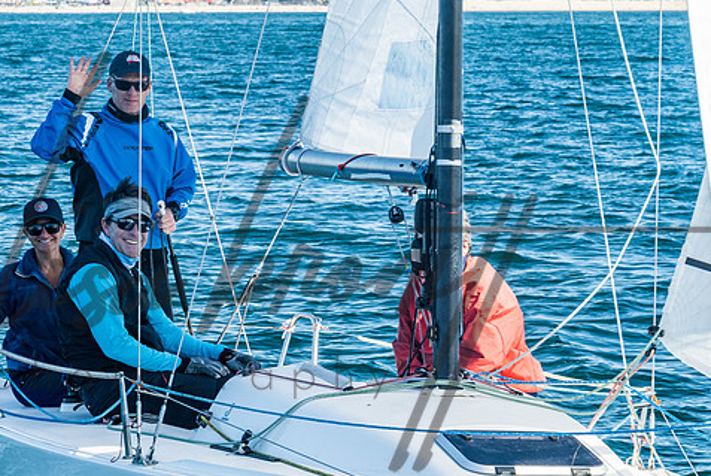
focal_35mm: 158
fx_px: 3123
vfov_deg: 8.7
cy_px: 168
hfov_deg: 13.0
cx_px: 249
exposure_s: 1/160
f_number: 10
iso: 400
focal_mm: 89
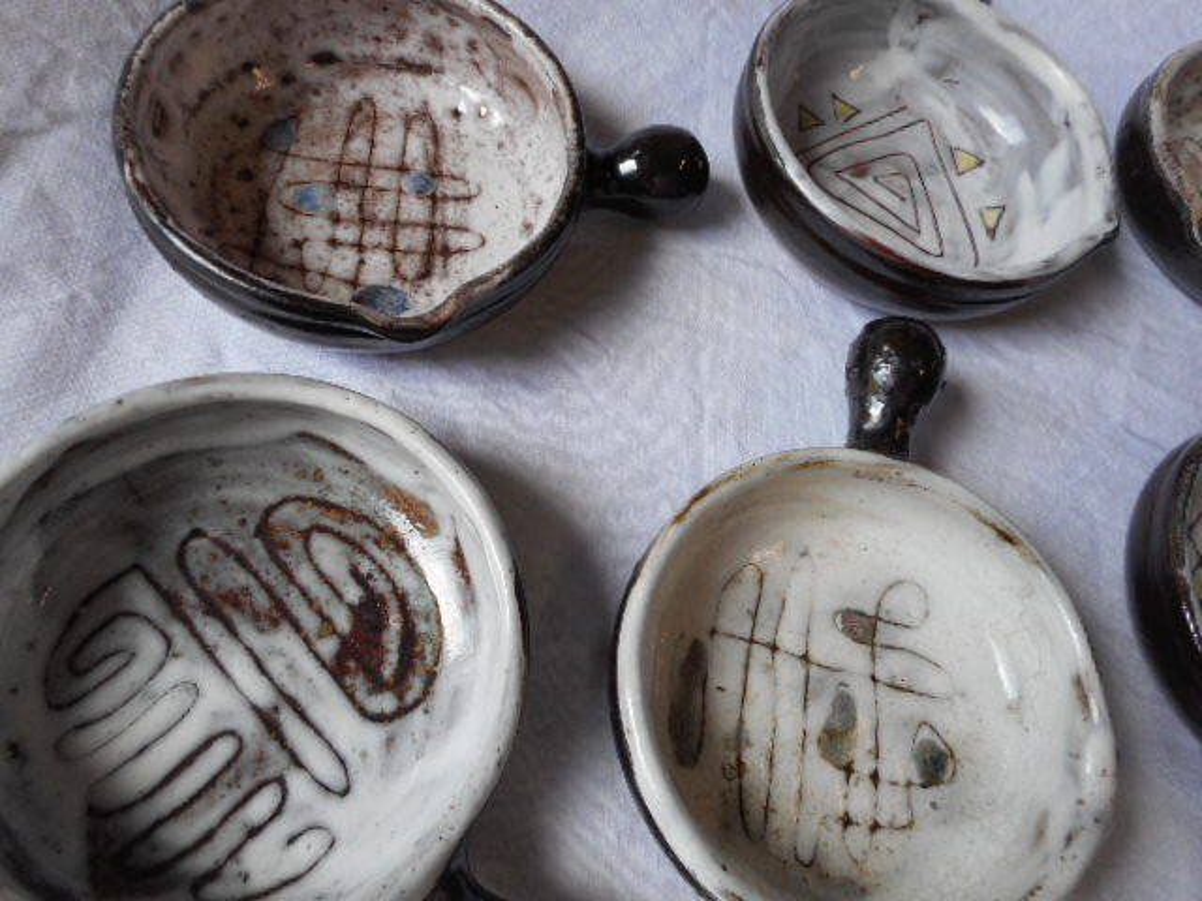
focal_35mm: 25
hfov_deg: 69.4
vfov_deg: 54.9
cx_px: 601
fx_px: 868
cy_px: 450
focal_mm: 4.5
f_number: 3.7
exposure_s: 1/30
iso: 80
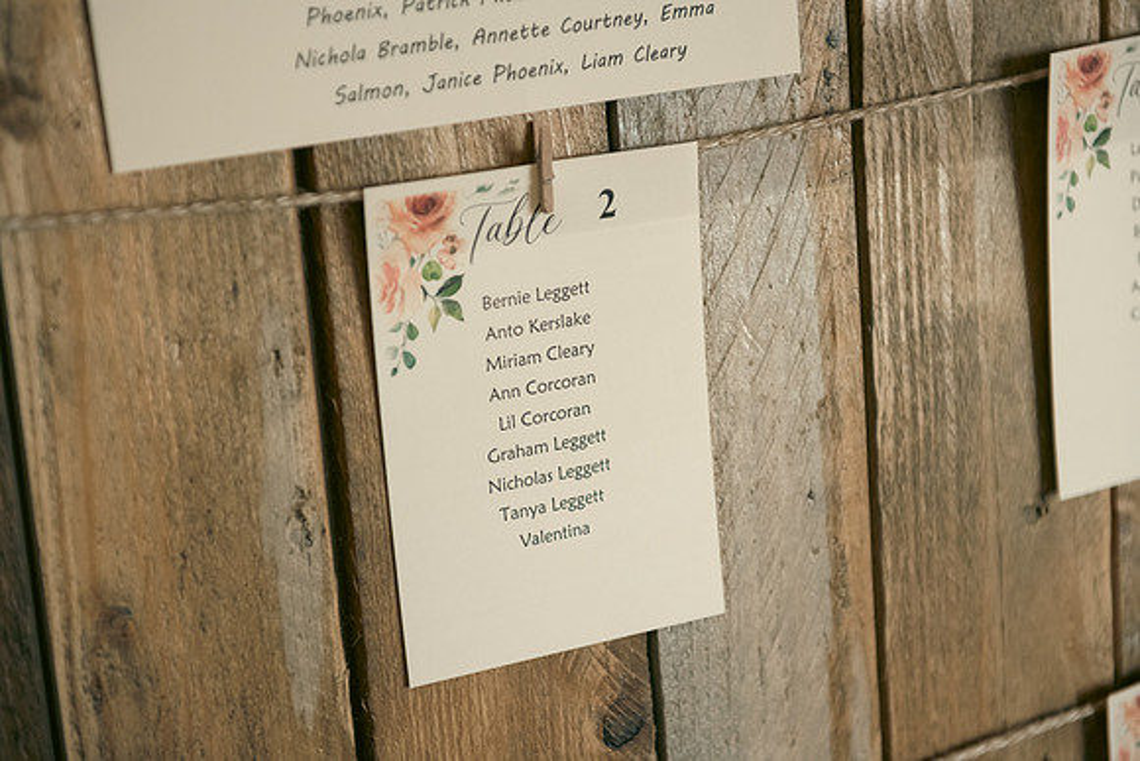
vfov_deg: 19.5
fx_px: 2217
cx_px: 570
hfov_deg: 28.8
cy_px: 380
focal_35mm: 70
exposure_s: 1/1000
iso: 640
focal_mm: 70
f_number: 3.5
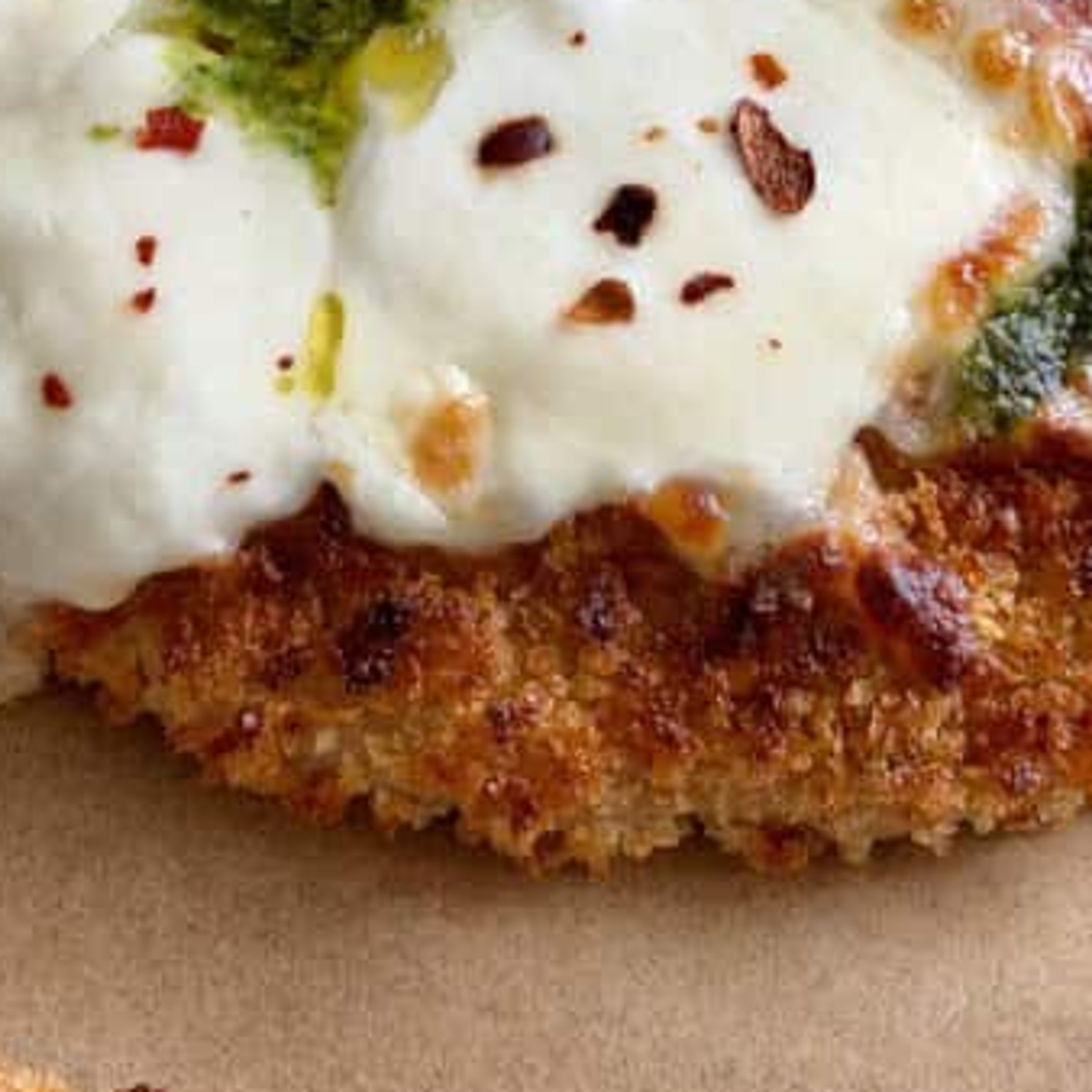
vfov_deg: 14.0
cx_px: 536
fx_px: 4354
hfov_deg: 14.3
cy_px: -134
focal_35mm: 122
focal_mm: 6.8
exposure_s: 1/121
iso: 80
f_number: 1.8
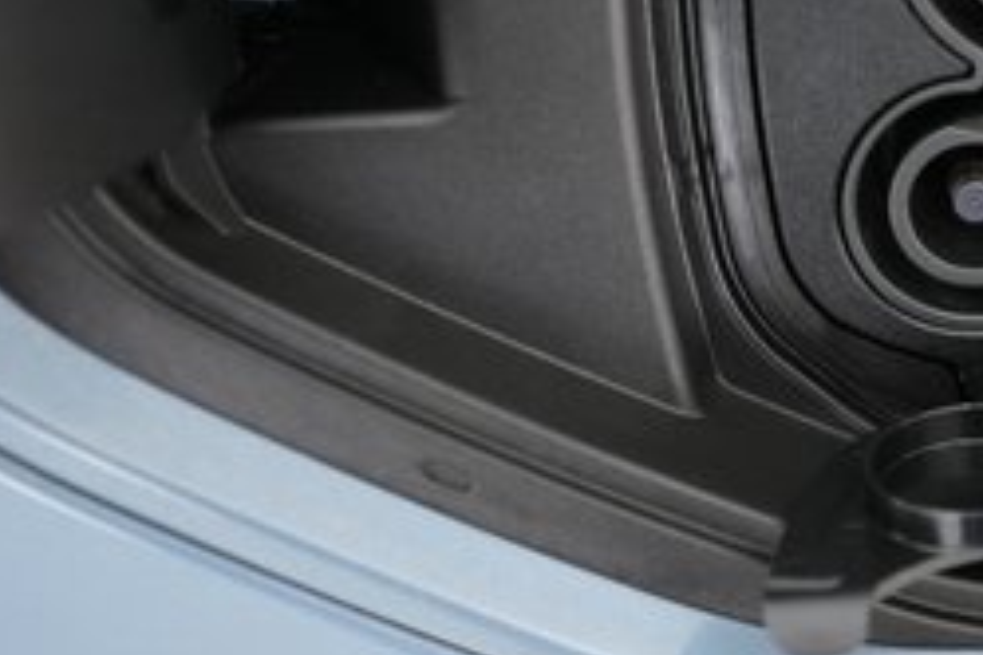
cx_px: 991
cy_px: 75
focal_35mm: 72
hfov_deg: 26.5
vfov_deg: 18.6
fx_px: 1966
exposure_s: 1/30
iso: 1600
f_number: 2.8
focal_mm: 28
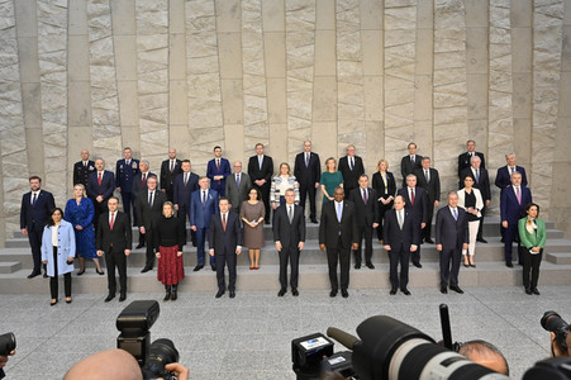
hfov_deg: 73.8
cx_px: 286
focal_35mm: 24
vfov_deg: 53.1
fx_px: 380
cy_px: 190
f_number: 8
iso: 2000
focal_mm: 24
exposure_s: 1/250
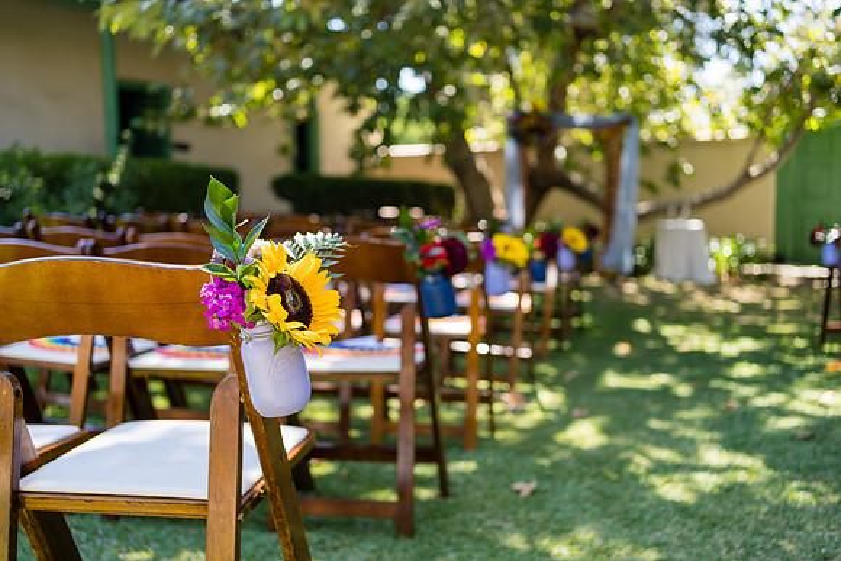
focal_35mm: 35
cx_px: 420
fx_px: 818
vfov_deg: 37.9
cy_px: 280
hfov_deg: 54.4
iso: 100
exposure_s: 1/320
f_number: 2.5
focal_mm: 35
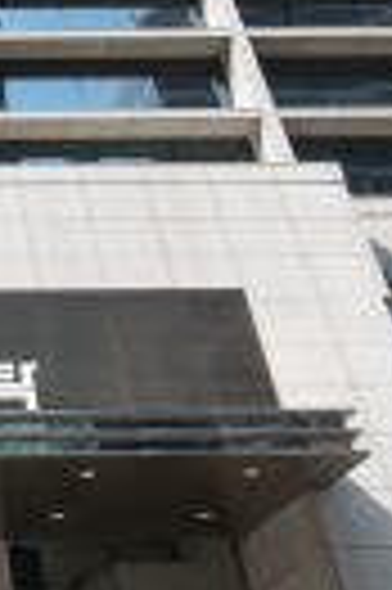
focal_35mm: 64
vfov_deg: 30.7
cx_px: -230
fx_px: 1048
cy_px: 126
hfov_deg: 18.3
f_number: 11
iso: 160
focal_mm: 16
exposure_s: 1/125
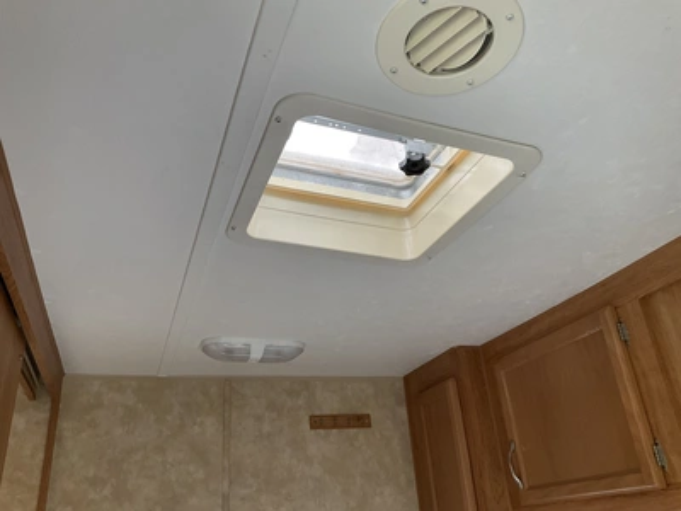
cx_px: 340
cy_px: 256
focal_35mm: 29
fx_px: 571
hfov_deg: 61.7
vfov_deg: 48.2
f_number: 1.8
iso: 64
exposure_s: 1/76
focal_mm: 3
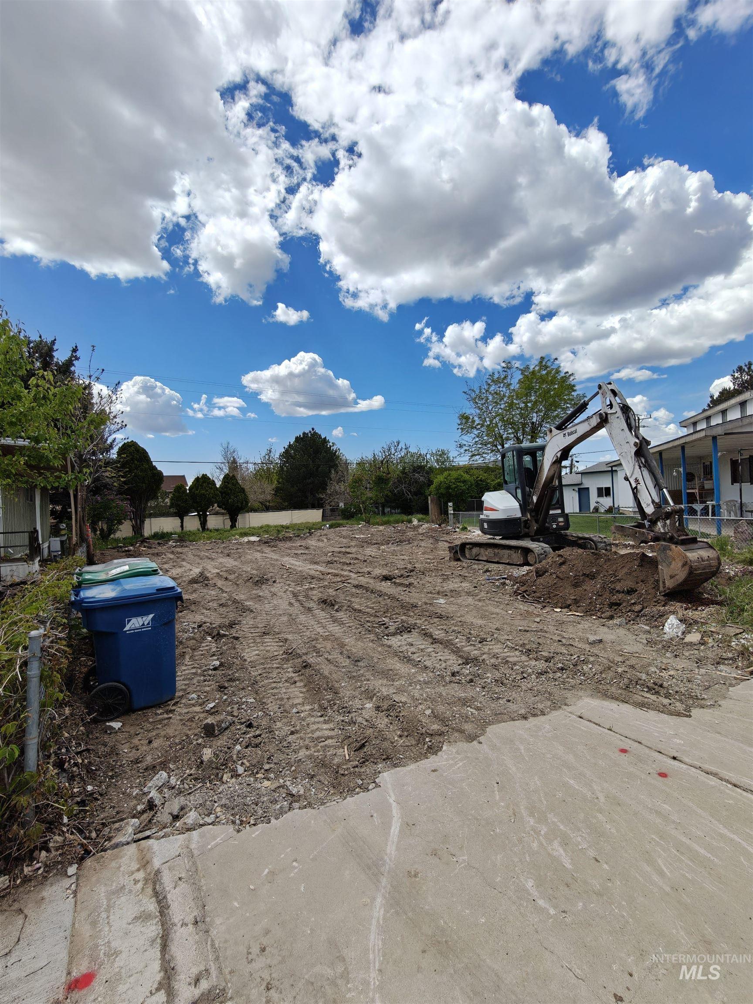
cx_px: 376
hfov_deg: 78.1
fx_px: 464
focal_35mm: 16
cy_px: 502
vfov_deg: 94.5
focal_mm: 2.31
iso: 50
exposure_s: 1/3460
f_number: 2
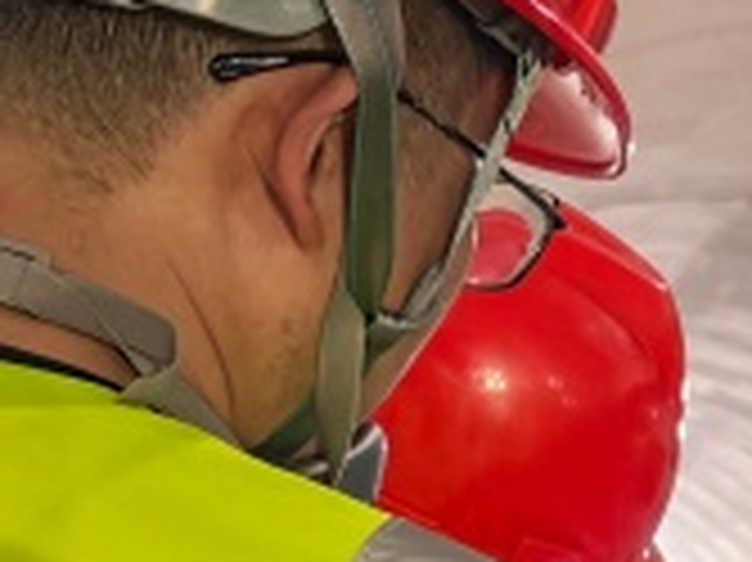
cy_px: 1295
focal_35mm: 138
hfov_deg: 13.4
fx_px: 2996
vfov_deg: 9.6
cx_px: 1184
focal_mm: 6.62
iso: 500
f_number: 1.67
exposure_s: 1/96.7
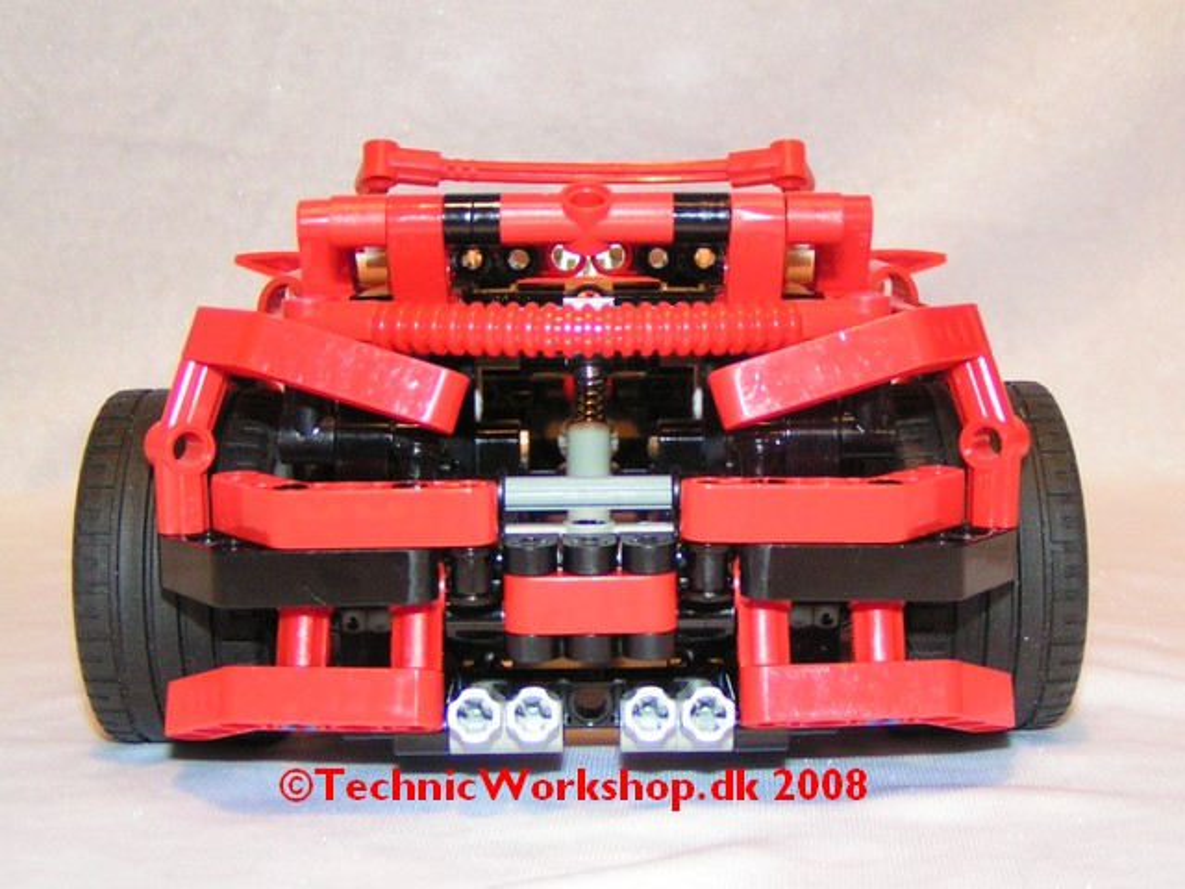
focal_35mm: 38
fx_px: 1301
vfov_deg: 37.7
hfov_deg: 49.0
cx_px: 592
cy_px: 444
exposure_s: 1/40
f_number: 2.8
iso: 200
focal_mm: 5.8
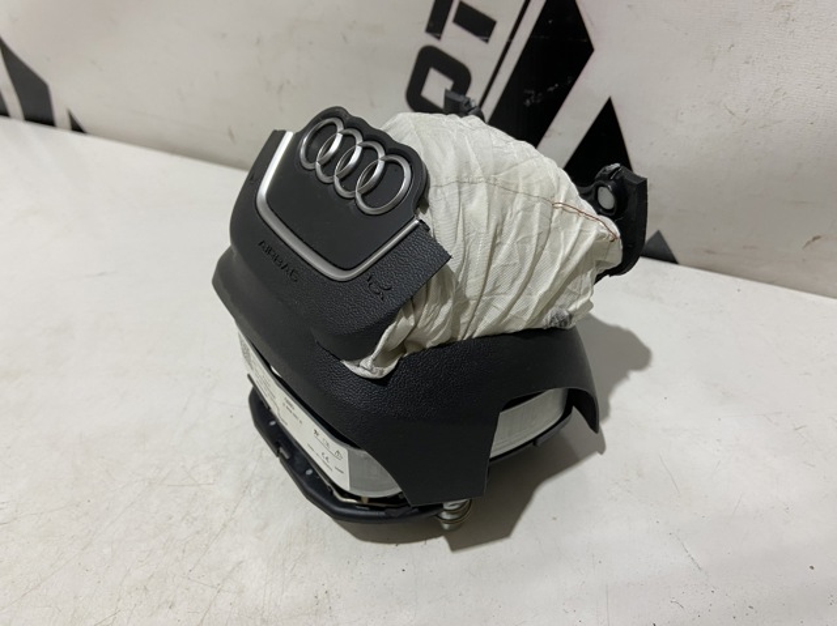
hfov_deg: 67.3
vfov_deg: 53.0
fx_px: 628
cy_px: 313
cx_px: 418
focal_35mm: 26
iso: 125
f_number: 1.8
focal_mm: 4.25
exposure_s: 1/50
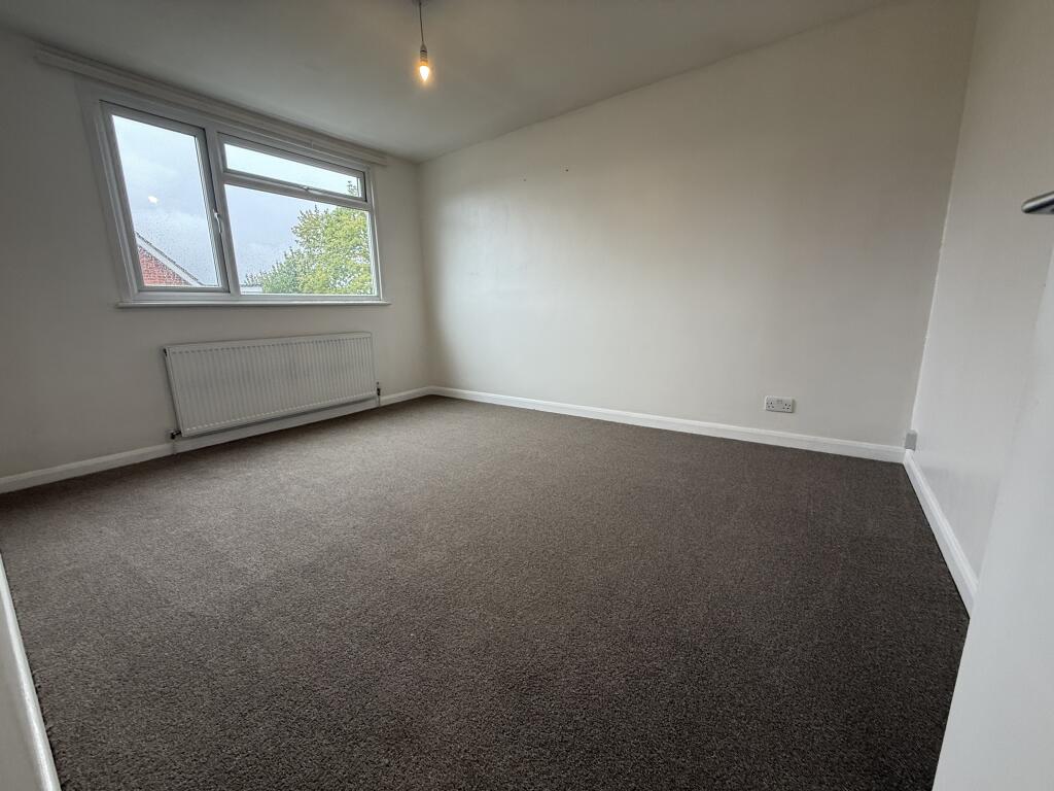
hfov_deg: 102.1
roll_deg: +1.2
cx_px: 527
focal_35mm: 14
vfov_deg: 85.7
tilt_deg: -11.1
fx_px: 426
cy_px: 396
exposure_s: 1/100
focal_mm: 2.22
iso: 125
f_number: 2.2
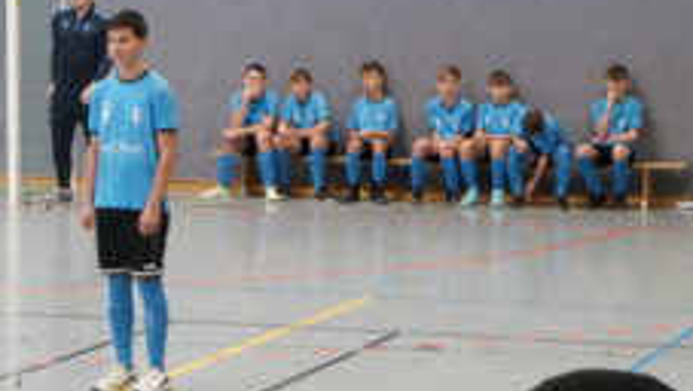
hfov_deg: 14.1
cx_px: 290
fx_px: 2793
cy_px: 144
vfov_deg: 8.0
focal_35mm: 152
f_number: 13
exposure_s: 1/40
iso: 3200
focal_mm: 55
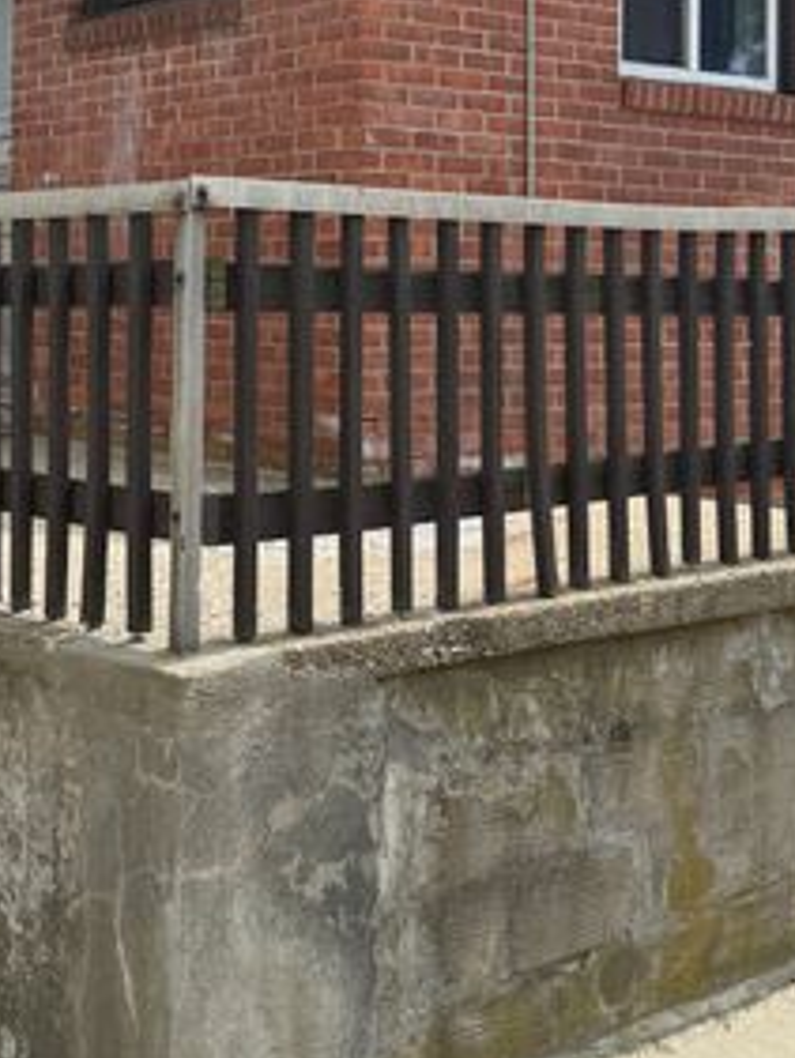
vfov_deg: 33.0
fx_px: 1744
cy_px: 247
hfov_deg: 25.4
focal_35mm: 57
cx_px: 219
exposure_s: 1/4673
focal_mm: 6.76
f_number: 1.78
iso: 125
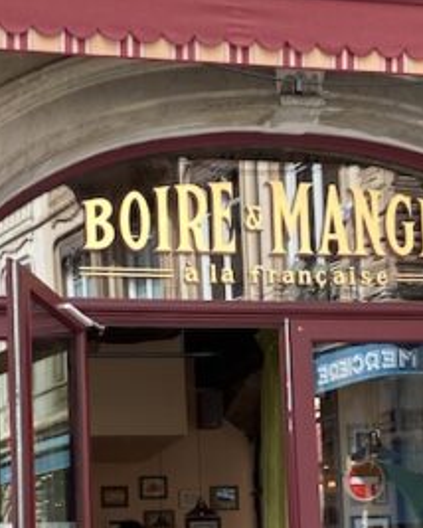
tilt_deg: +4.9
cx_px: 210
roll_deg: +4.3
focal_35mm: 76
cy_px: 461
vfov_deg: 24.4
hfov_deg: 20.2
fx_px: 1188
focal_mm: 4.25
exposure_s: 1/229
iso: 32
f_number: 1.8
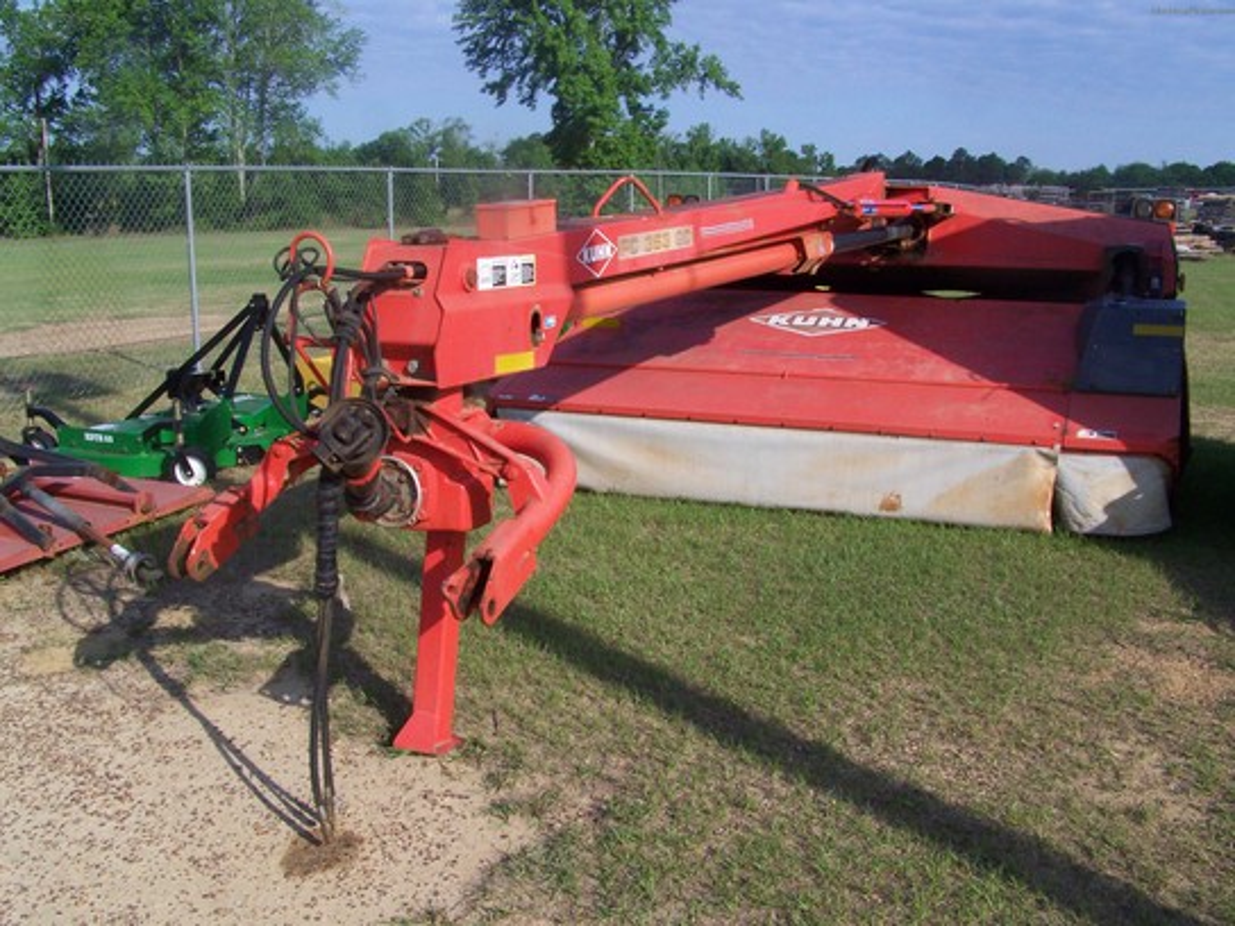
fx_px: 1356
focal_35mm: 38
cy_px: 463
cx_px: 618
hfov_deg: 49.0
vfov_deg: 37.7
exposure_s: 1/640
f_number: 5.6
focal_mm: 6.3
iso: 160
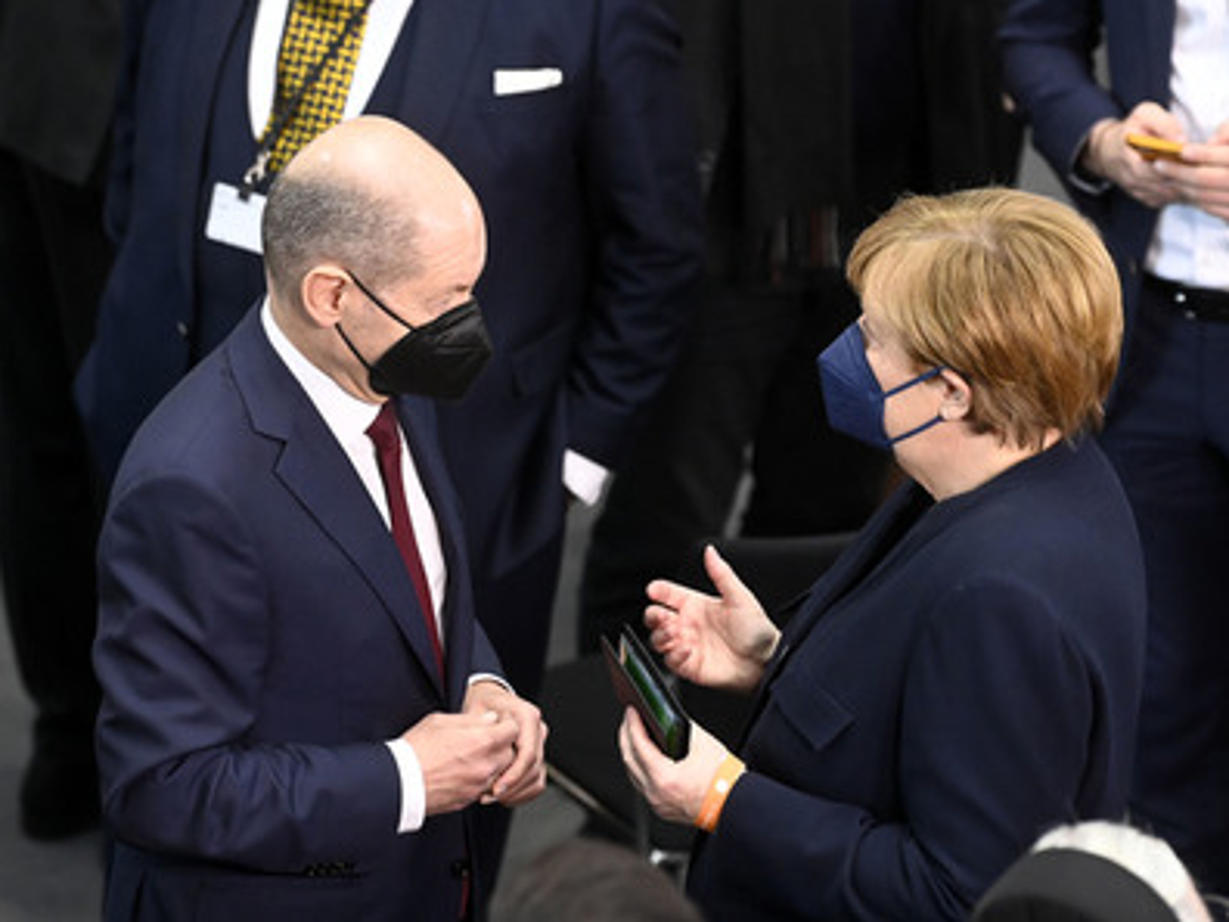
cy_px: 459
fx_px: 7775
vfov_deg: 6.8
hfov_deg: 9.0
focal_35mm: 219
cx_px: 641
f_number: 4
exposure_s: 1/640
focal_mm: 200
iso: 8000
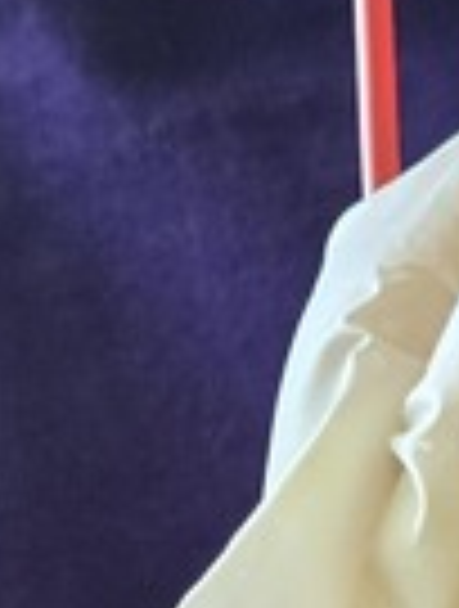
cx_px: 608
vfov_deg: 11.1
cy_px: 725
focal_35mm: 174
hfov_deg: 8.4
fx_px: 3062
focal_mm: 5.4
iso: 125
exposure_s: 1/120
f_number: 1.8
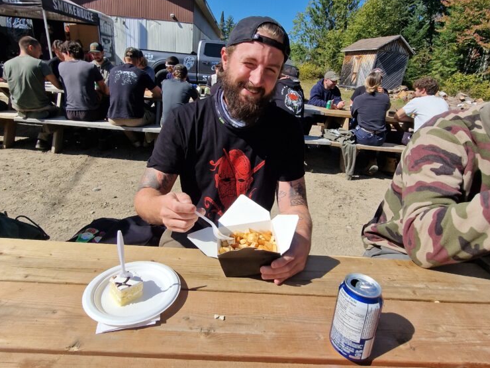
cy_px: 160
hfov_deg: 87.7
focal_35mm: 18
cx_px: 239
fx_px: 255
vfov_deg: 71.3
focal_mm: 2.2
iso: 50
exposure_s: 1/2712
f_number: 2.2
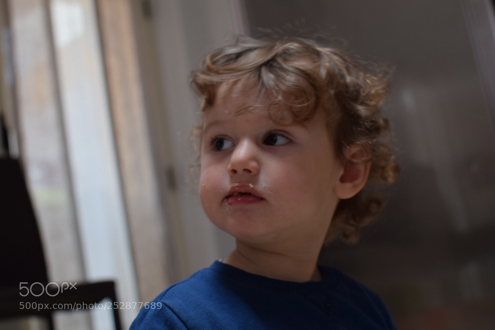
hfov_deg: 37.8
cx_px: 248
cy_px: 165
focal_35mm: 52
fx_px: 722
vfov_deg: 25.8
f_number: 5
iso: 100
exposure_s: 1/25
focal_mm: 35
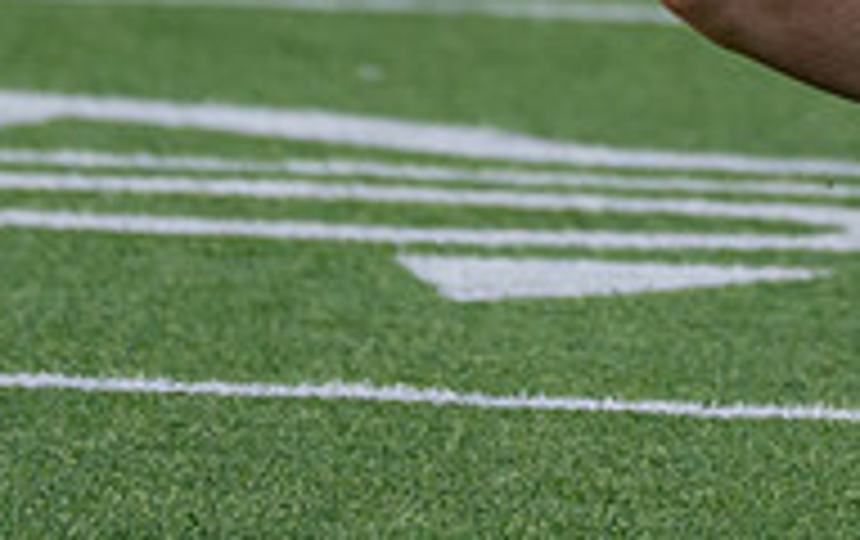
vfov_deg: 1.1
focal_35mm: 1240
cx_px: 843
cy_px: -838
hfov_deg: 1.7
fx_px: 29106
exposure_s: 1/1600
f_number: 2.8
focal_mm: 200
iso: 400
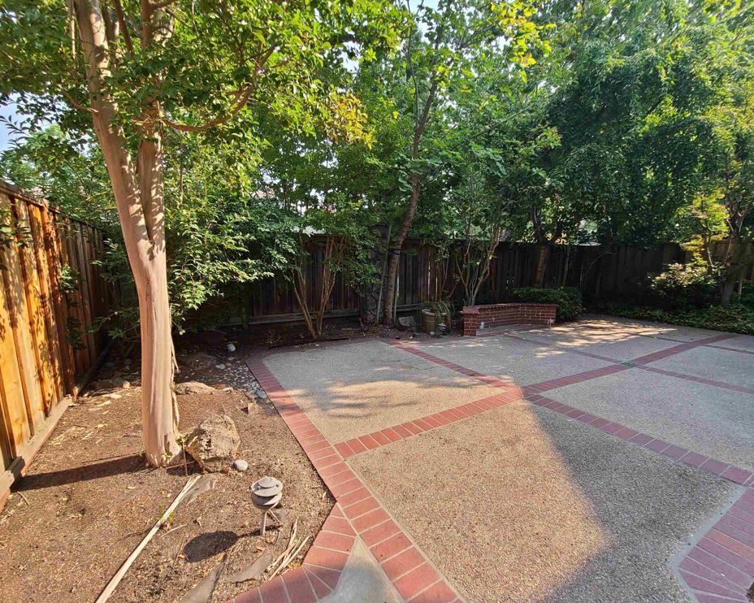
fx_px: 312
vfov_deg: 87.9
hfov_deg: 100.7
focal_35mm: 14
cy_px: 310
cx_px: 370
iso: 50
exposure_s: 1/278
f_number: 2.2
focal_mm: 2.2
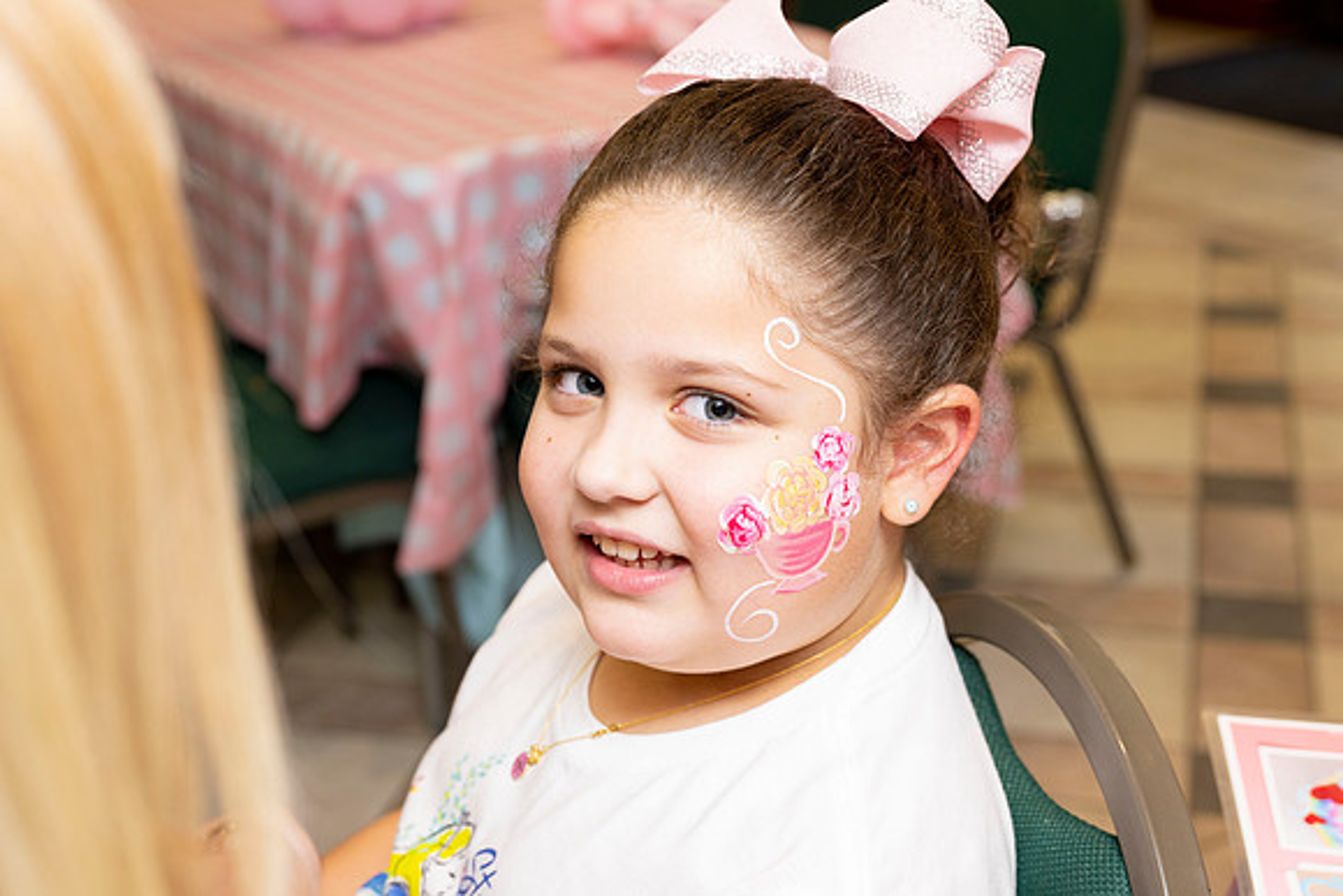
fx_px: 1940
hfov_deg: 38.2
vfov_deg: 26.0
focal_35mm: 52
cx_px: 672
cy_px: 448
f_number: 5
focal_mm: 52
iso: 400
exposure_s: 1/100
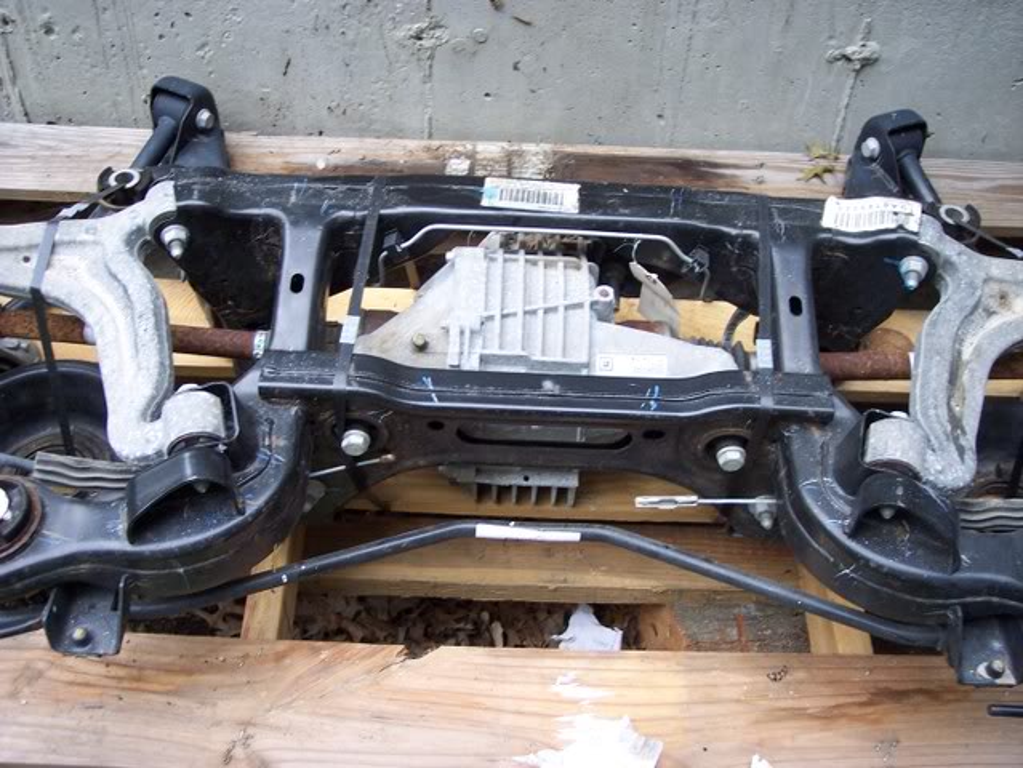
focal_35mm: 39
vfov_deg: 36.9
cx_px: 512
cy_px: 384
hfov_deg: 47.8
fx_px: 1153
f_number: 2.8
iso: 100
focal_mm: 8
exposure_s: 1/60
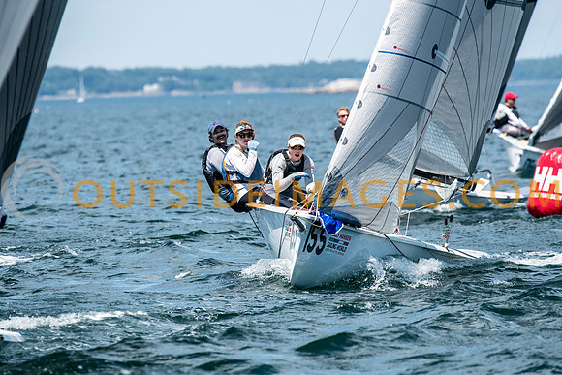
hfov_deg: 4.6
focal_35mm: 450
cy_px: 188
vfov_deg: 3.1
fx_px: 7026
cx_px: 281
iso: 320
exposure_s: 1/1600
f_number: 5.6
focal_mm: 300
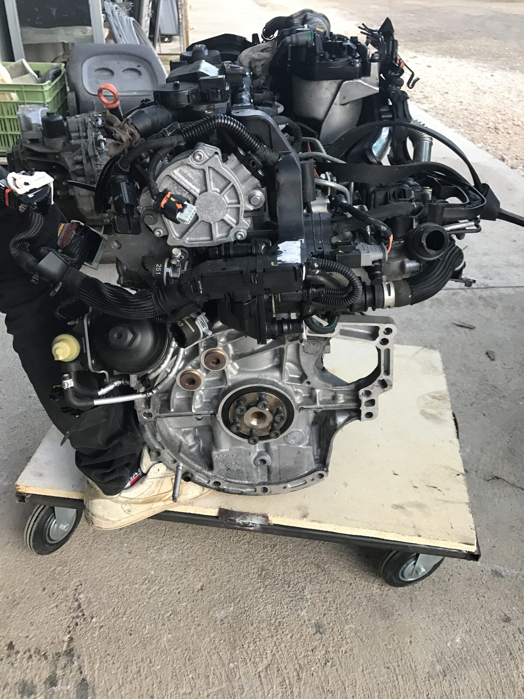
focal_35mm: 28
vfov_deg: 63.4
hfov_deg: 49.7
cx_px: 262
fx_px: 565
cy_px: 350
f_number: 1.8
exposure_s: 1/33
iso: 32
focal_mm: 3.99
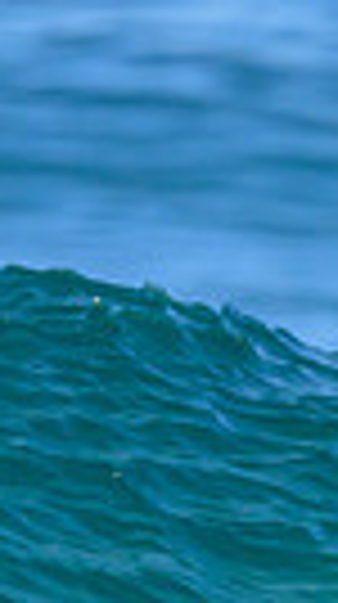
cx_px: 215
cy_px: 535
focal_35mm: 4589
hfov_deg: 0.3
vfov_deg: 0.5
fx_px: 73395
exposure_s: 1/2000
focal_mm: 800
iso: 360
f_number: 6.3
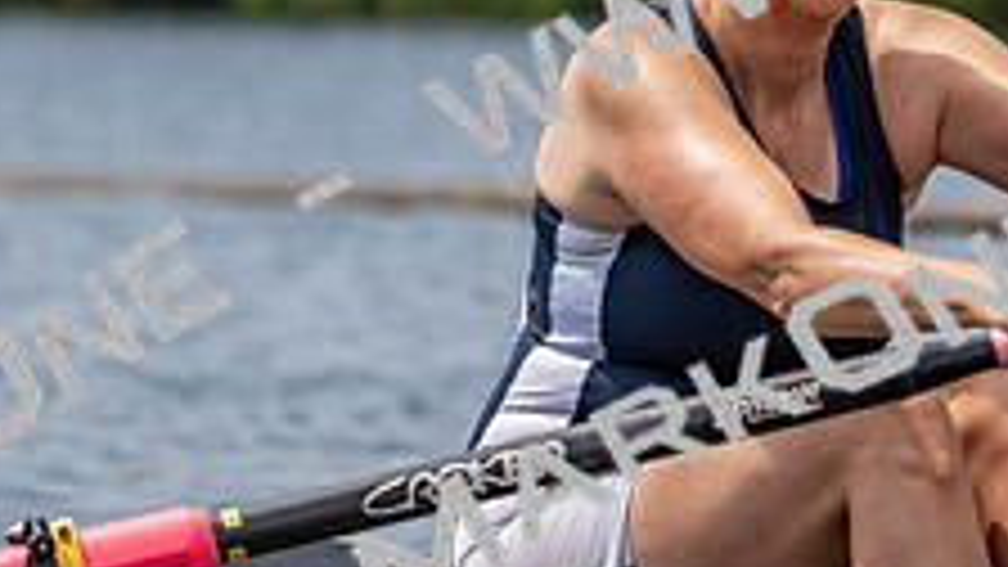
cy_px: 169
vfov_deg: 2.2
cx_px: 981
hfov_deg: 4.0
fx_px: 14513
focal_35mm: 543
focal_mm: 200
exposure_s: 1/1600
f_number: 5.6
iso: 250
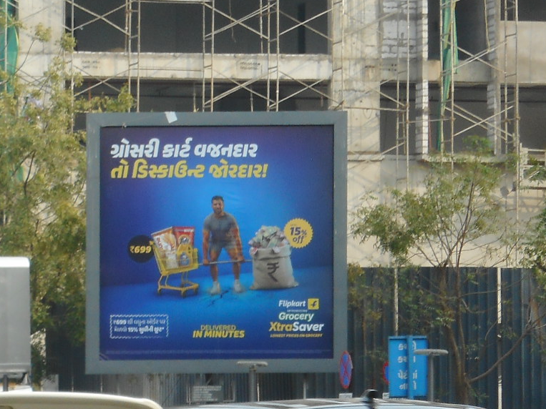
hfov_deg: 5.0
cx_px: 108
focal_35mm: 399
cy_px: 439
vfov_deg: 3.7
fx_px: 6292
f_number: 6.1
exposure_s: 1/125
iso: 80
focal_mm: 23.9
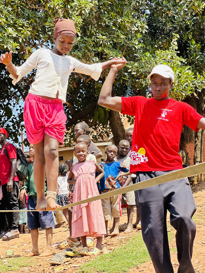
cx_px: 102
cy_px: 136
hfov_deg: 19.1
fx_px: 608
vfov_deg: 25.3
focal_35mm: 77
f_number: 2.8
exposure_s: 1/132
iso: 40
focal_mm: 9
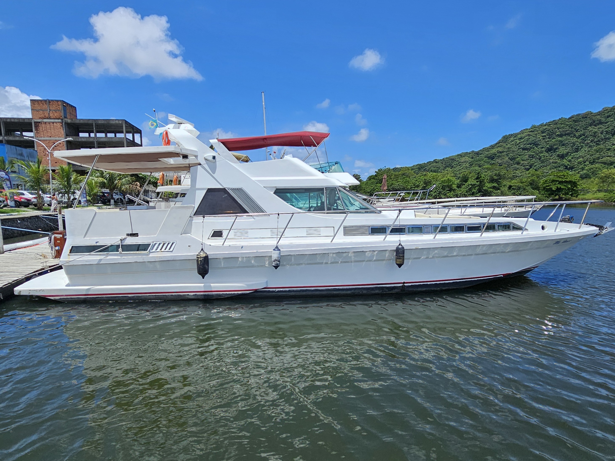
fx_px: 231
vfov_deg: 89.9
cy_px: 230
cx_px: 308
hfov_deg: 106.2
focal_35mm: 13
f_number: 2.2
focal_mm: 2.2
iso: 50
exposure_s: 1/3333
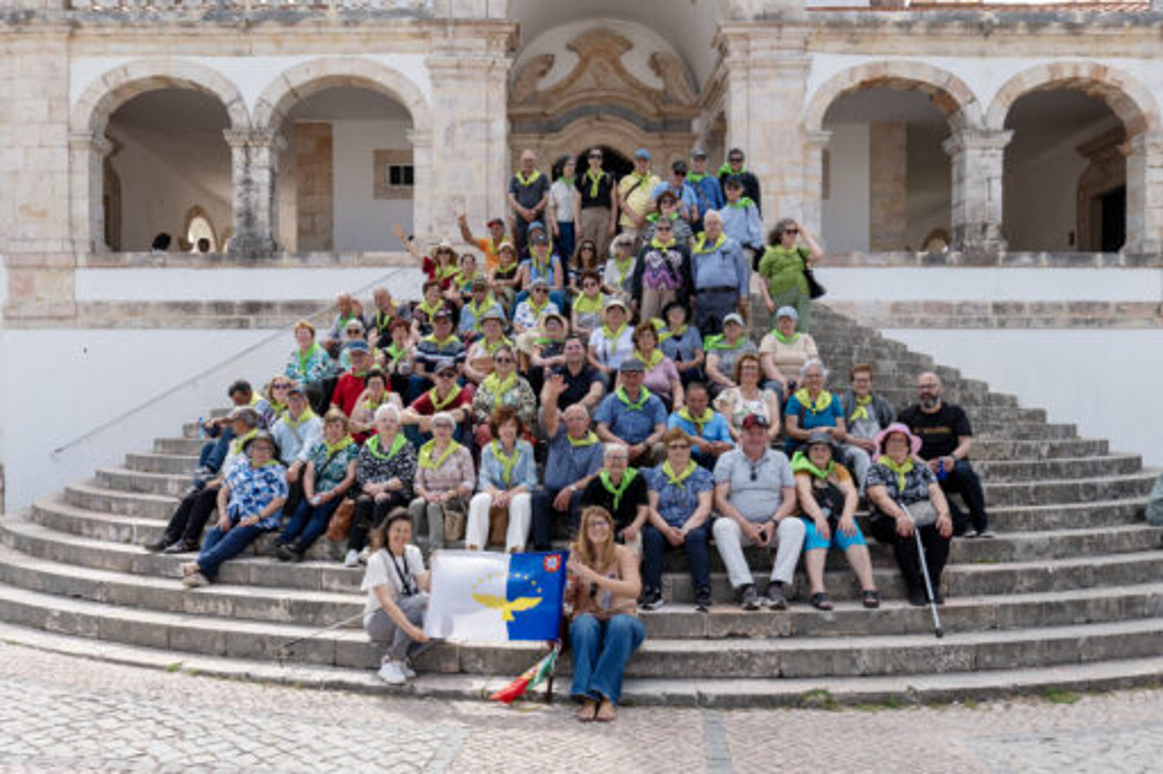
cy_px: 387
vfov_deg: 43.6
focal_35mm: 30
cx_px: 582
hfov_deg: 61.9
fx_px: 969
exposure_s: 1/250
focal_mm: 30
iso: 100
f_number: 6.3
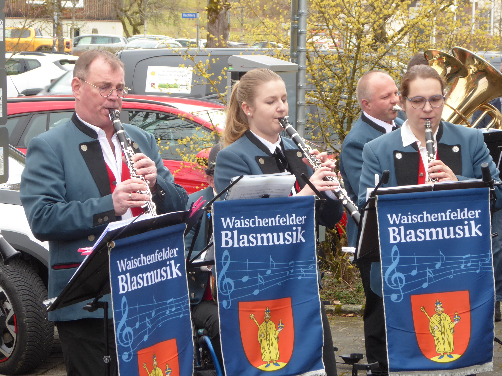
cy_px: 188
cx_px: 251
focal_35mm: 127
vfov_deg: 11.7
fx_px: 1842
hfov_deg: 15.5
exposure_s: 1/60
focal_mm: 20.6
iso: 160
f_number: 5.1
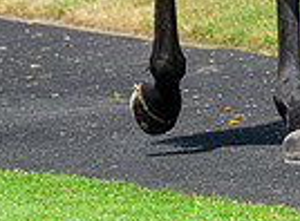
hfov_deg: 1.9
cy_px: -238
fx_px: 9043
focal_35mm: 1049
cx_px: 407
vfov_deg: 1.4
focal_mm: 220
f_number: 5.6
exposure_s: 1/800
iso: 200
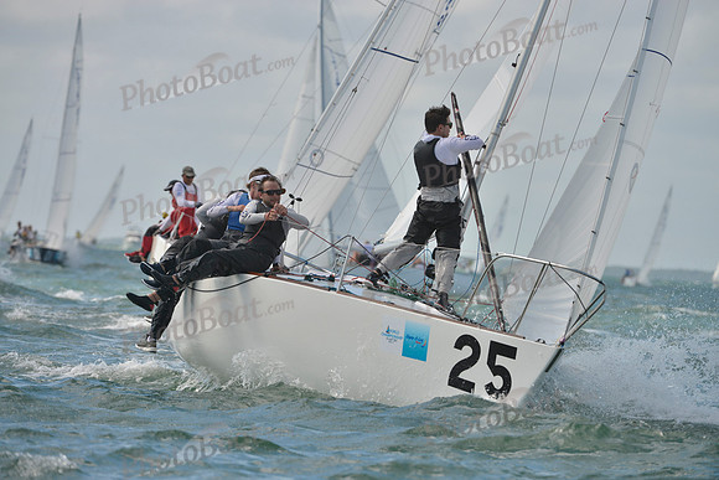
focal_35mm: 310
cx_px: 360
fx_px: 6193
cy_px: 240
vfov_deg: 4.4
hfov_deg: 6.6
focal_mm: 310
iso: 280
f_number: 7.1
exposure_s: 1/1250
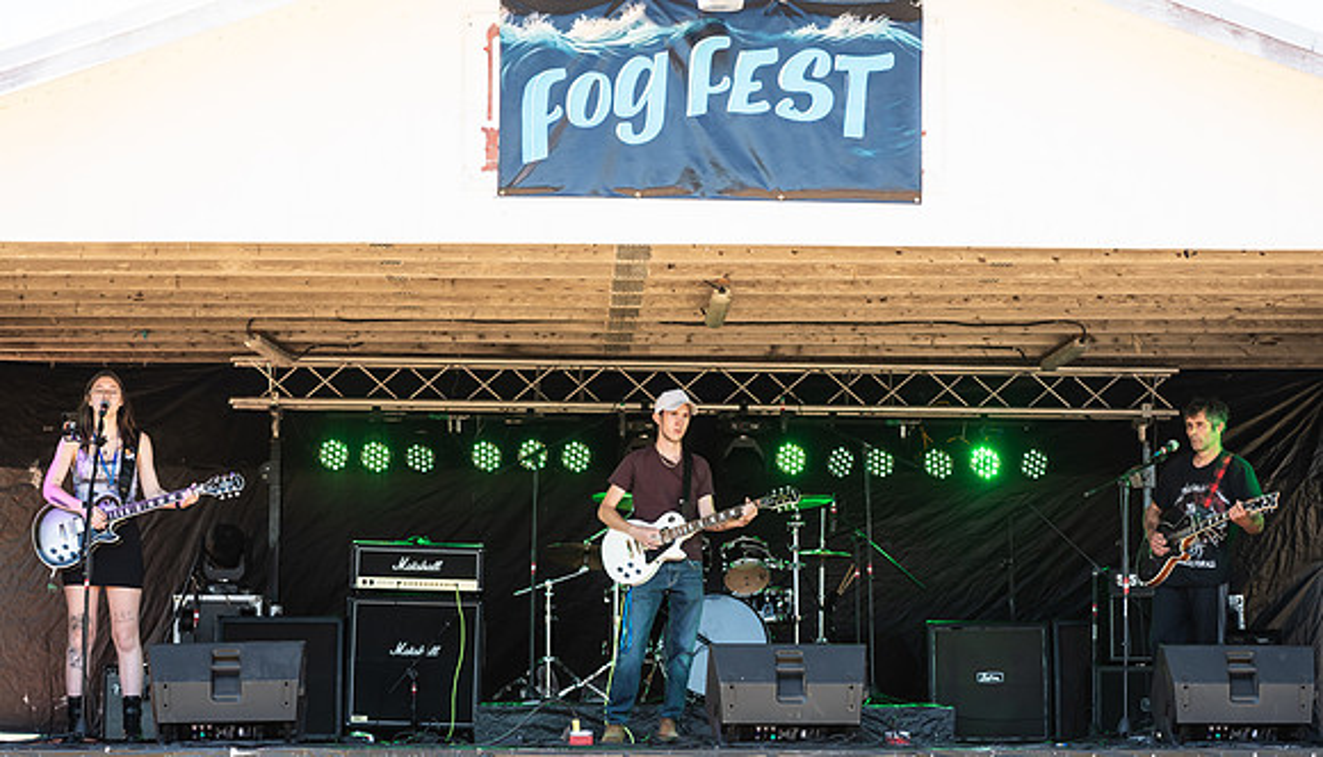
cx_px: 661
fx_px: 3221
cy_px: 512
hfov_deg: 23.2
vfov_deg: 13.4
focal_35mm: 91
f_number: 2.8
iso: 500
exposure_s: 1/1000
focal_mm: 75
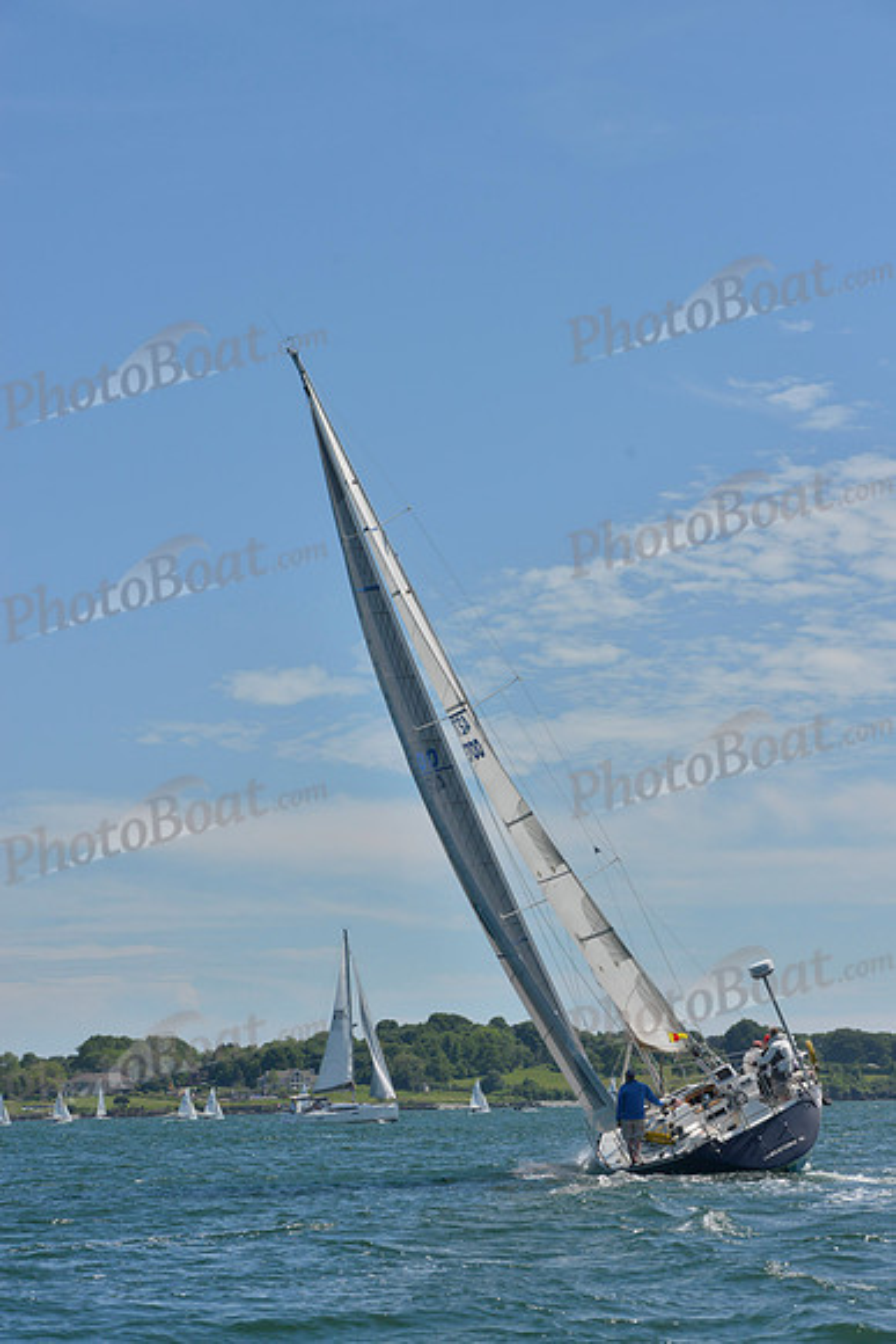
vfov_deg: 20.4
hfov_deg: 13.7
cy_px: 672
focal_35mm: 100
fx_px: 3731
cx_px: 448
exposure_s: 1/1250
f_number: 10
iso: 280
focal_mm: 100
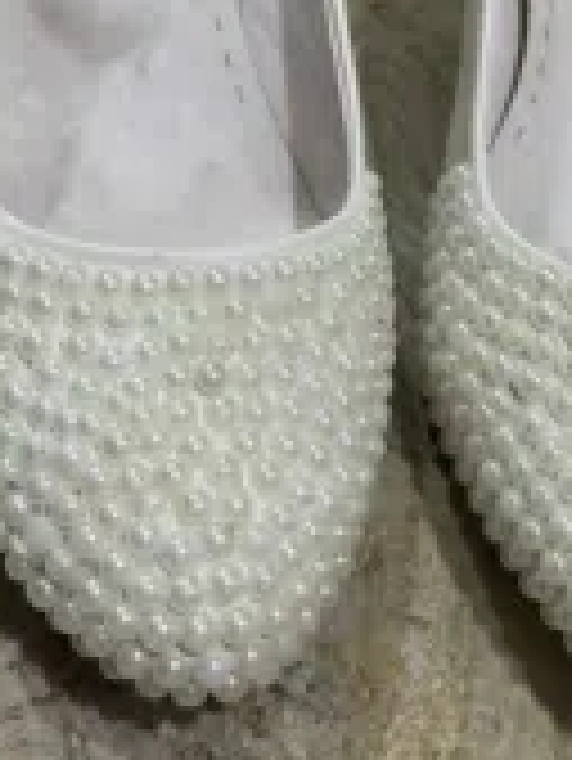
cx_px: 342
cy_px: 85
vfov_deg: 31.3
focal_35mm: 59
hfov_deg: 24.8
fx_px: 1298
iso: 200
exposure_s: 1/60
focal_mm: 5.1
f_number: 1.6
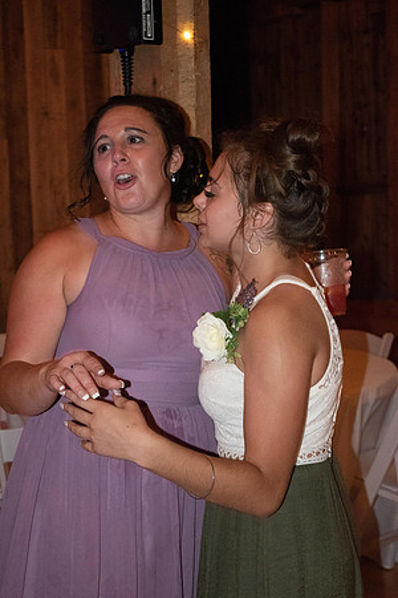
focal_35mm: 60
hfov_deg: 22.6
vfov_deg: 33.4
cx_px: 199
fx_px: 995
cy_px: 299
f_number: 5
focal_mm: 40
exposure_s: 1/60
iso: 6400
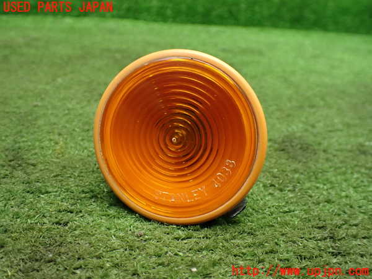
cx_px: 186
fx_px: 322
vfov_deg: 46.8
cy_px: 140
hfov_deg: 60.0
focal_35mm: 30
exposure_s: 1/125
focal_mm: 5.4
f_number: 2.3
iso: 800
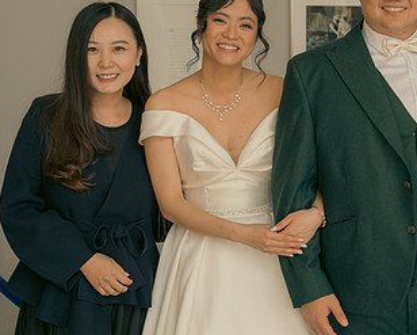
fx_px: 1025
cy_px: 143
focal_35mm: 83
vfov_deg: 18.5
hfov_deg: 22.6
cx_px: 355
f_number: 3.5
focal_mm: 47
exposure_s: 1/160
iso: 160
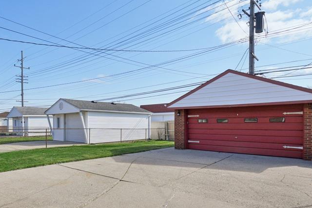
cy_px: 126
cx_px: 136
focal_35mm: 24
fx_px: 208
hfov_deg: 73.5
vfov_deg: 52.7
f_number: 8
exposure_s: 1/350
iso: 100
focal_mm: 10
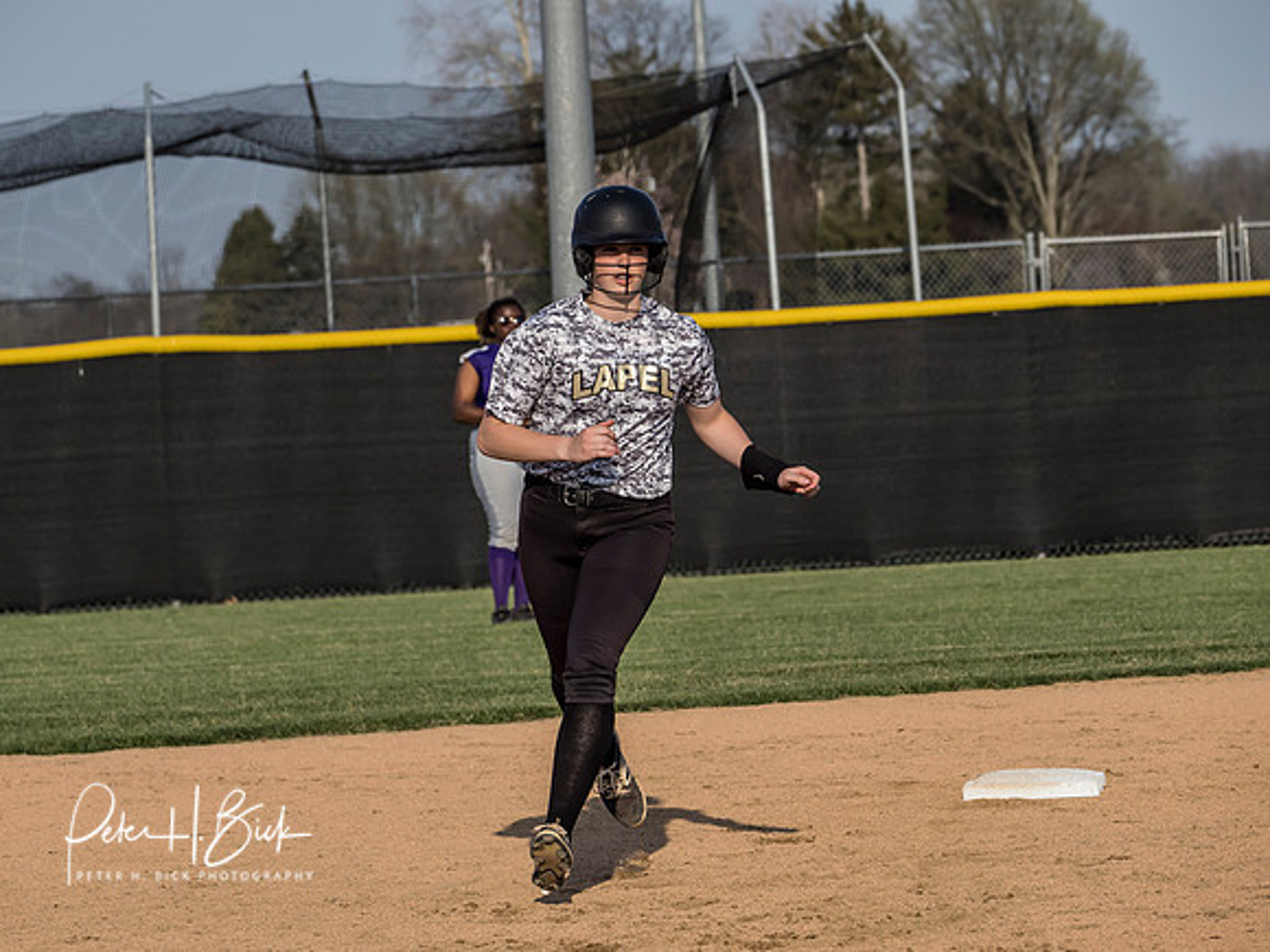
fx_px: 9759
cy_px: 476
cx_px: 635
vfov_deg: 5.6
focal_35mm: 266
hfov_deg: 7.4
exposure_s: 1/2000
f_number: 6.3
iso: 400
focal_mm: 133
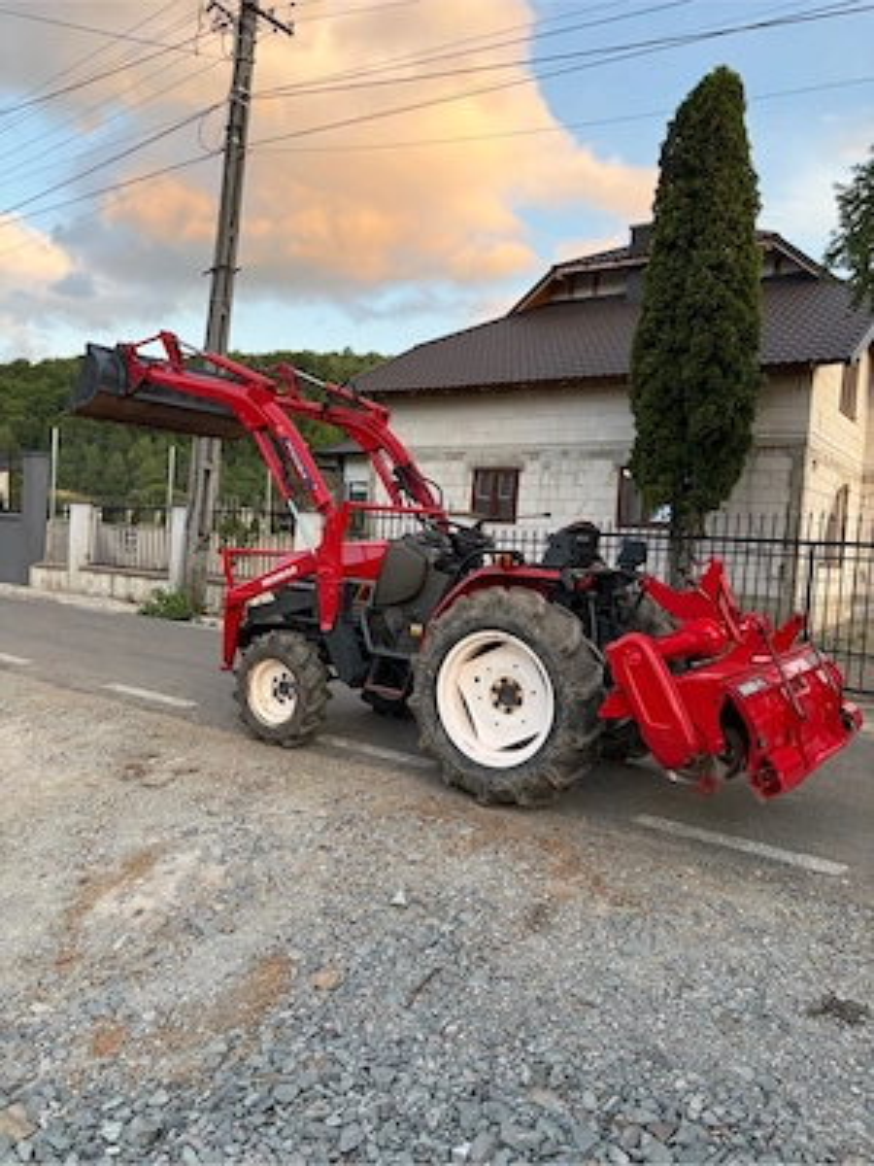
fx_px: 875
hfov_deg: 53.1
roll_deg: -2.8
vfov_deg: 67.3
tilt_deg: -2.3
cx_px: 437
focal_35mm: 26
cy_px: 583
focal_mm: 5.96
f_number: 1.6
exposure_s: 1/188
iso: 50
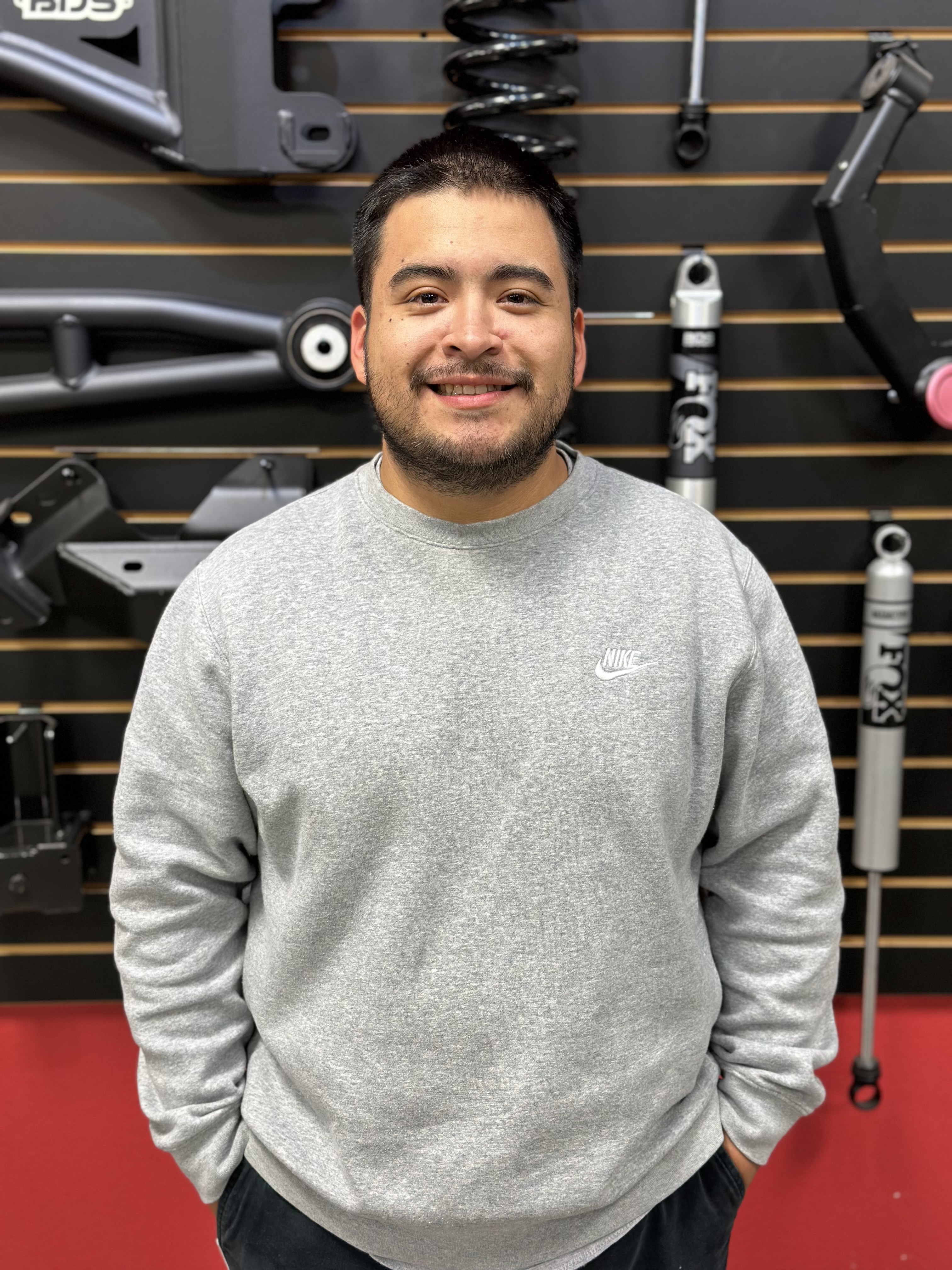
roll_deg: -1.2
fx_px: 1760
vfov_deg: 39.7
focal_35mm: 48
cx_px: 476
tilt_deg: -11.1
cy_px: 635
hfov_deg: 30.3
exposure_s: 1/60
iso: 80
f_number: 1.78
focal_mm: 6.86
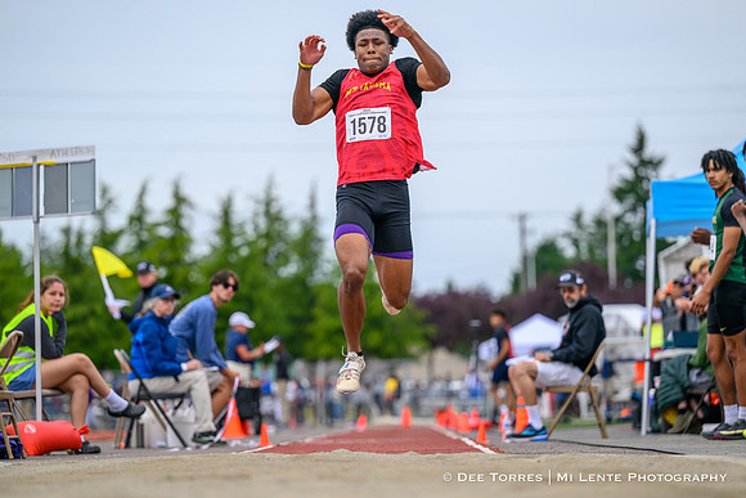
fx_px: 3267
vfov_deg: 8.7
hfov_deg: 13.0
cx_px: 379
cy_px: 265
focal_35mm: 158
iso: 320
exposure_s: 1/2500
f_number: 2.8
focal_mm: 145
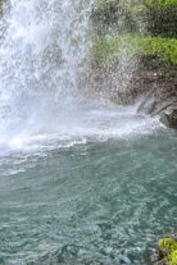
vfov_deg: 12.7
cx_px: 201
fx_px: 1136
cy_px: -127
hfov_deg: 8.8
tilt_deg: +0.5
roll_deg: -0.3
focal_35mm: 154
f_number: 1.78
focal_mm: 6.86
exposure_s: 1/244
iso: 80
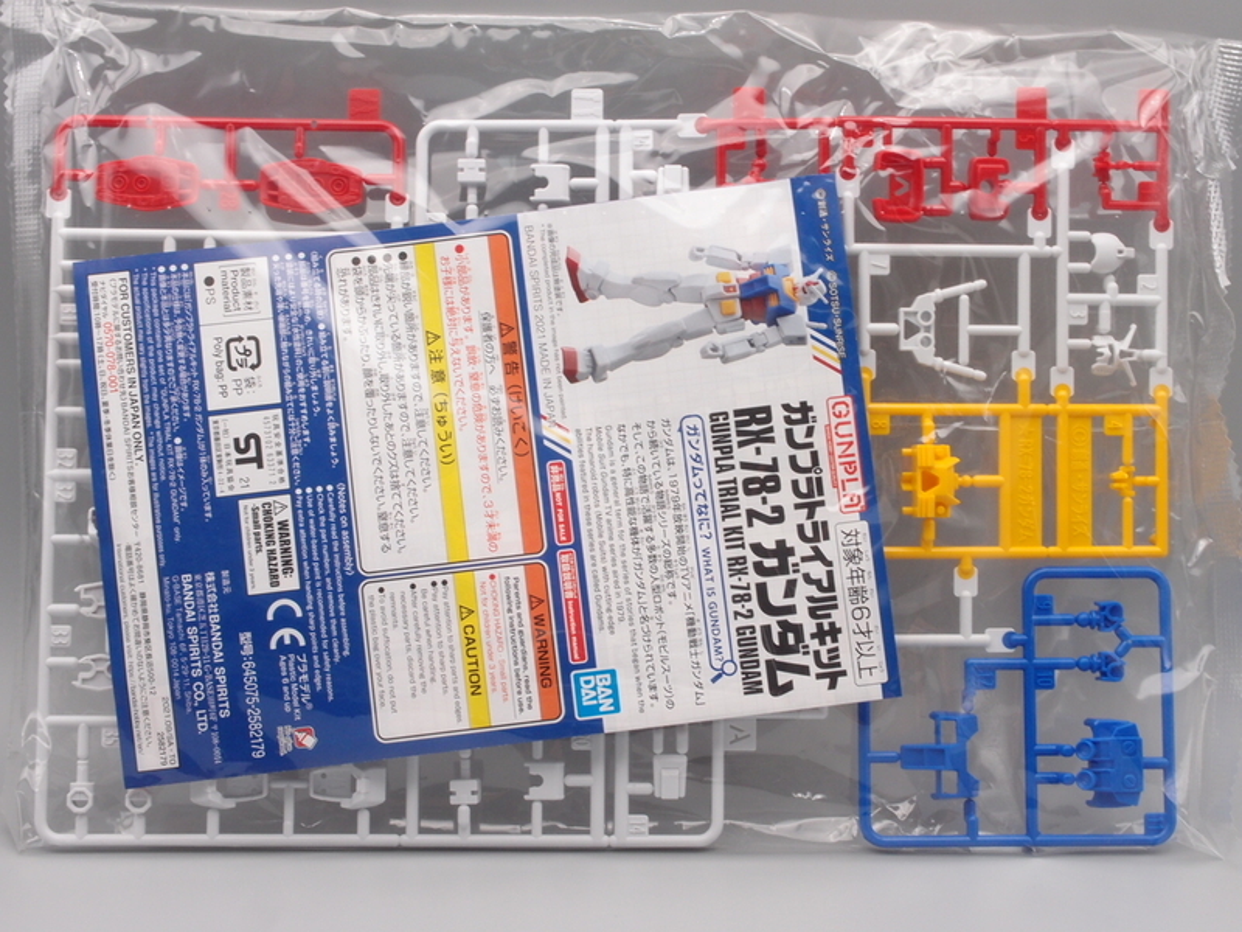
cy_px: 466
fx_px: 1973
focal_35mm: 55
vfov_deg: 26.6
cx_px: 621
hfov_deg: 34.9
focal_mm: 11.84
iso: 100
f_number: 8
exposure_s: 1/10
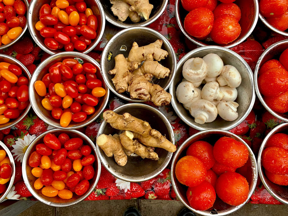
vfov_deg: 53.1
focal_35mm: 26
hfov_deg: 67.3
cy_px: 108
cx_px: 144
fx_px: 216
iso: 25
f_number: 1.8
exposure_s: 1/136
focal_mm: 4.25
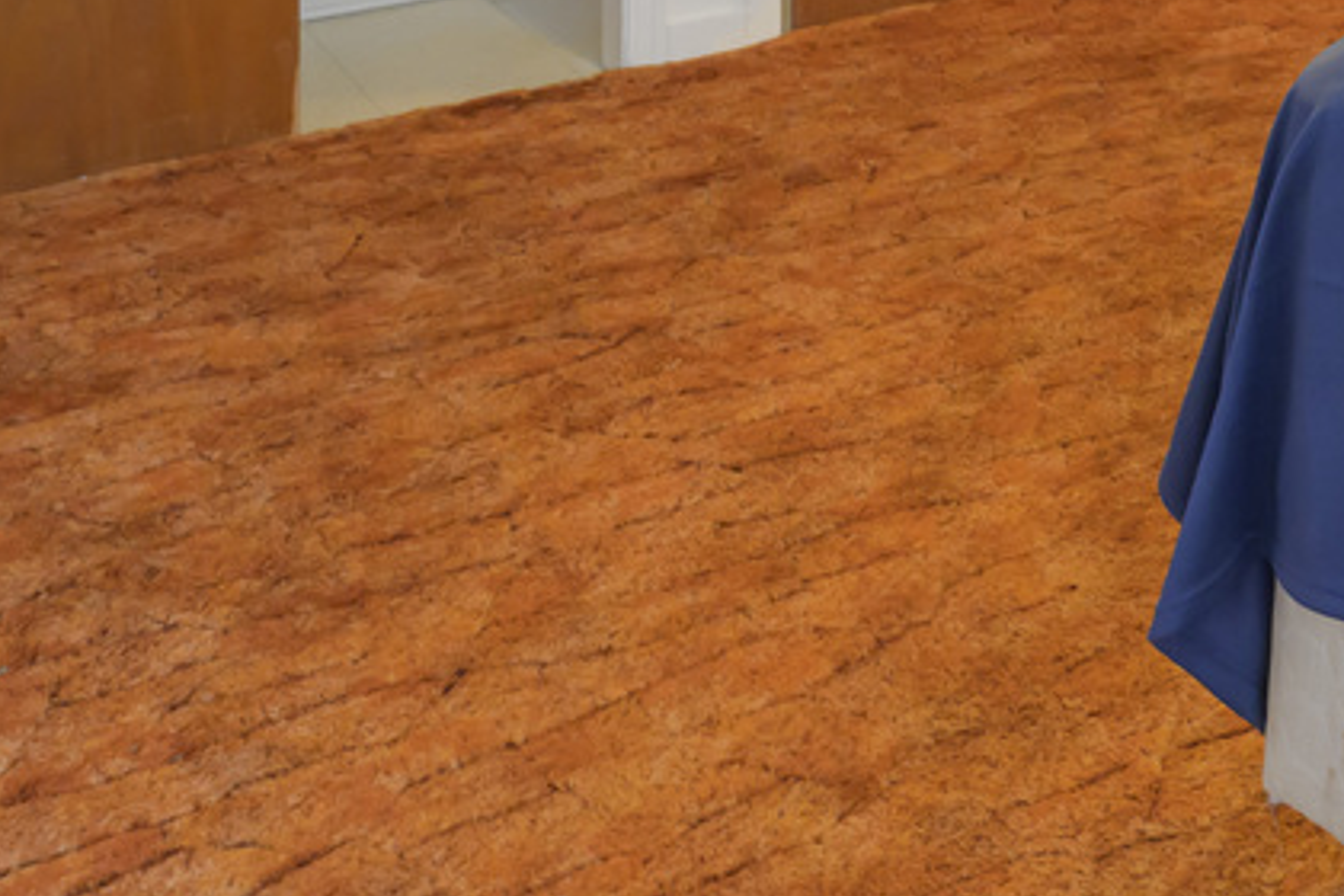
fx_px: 2016
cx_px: 1909
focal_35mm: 54
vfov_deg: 21.4
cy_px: -422
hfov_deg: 27.8
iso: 2000
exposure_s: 1/30
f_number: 7.1
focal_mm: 14
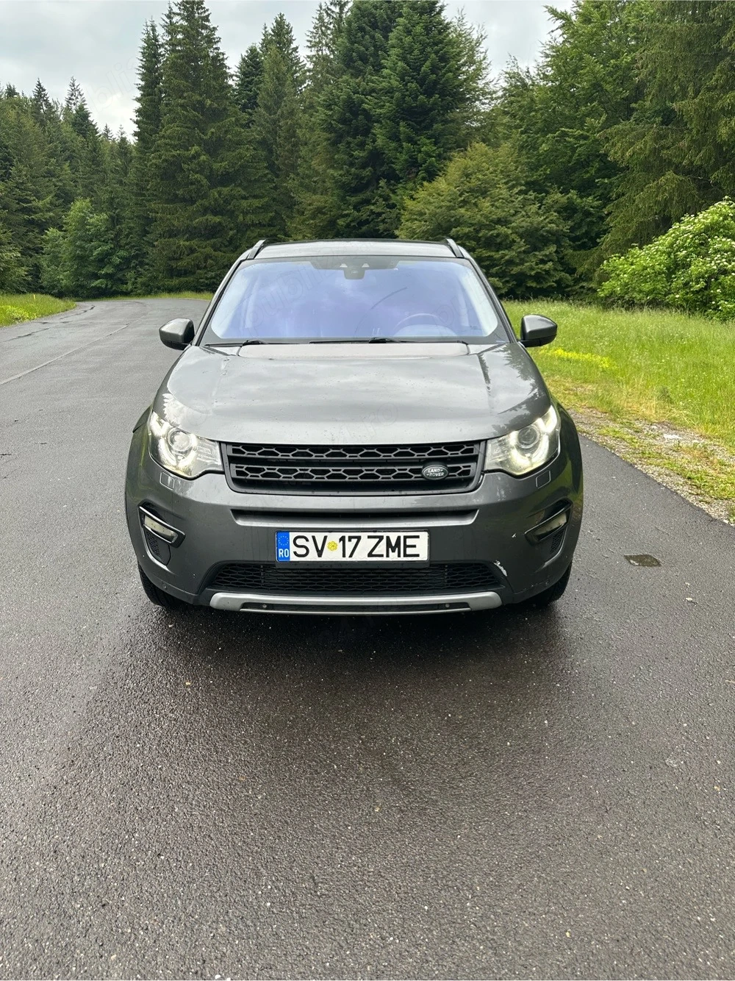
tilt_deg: -18.8
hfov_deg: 56.8
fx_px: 680
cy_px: 490
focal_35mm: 24
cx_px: 368
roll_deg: +0.8
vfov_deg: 71.6
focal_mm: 6.86
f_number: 1.78
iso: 64
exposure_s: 1/174
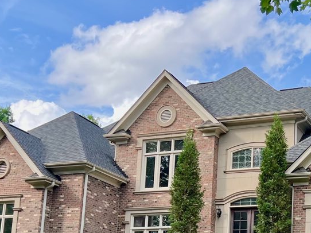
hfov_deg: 26.8
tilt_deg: +11.6
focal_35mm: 72
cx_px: 221
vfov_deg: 19.9
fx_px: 647
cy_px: 222
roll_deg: -2.1
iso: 50
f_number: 1.5
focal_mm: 5.7
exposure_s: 1/1068
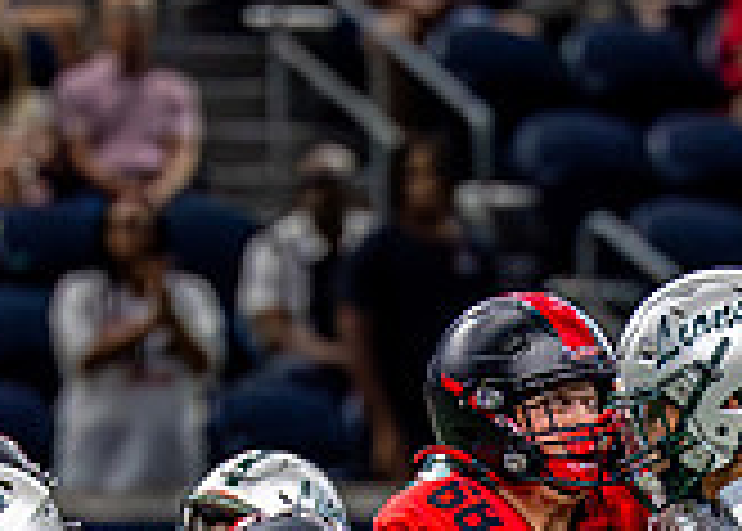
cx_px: 791
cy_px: 838
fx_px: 23232
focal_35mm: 1102
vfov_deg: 1.3
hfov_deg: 1.8
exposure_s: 1/2000
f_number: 2.8
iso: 4000
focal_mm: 200
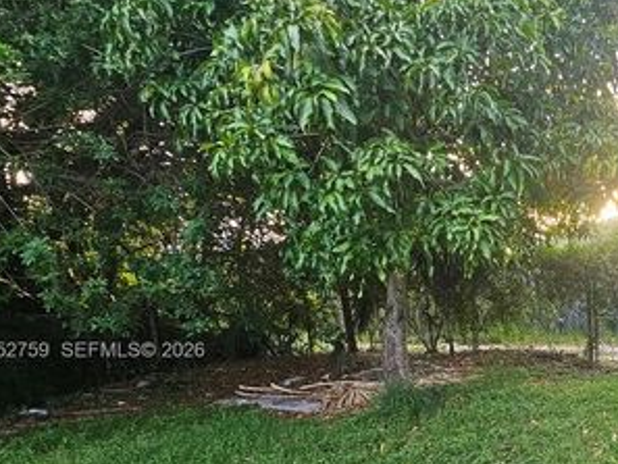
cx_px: 612
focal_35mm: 28
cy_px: 352
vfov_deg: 47.8
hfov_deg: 51.5
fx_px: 500
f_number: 2.2
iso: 64
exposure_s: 1/60
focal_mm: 2.2
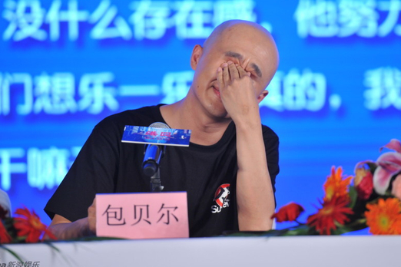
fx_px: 2729
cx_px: 224
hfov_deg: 8.4
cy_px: 110
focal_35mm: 245
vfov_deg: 5.6
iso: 1250
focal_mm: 200
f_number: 3.5
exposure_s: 1/250
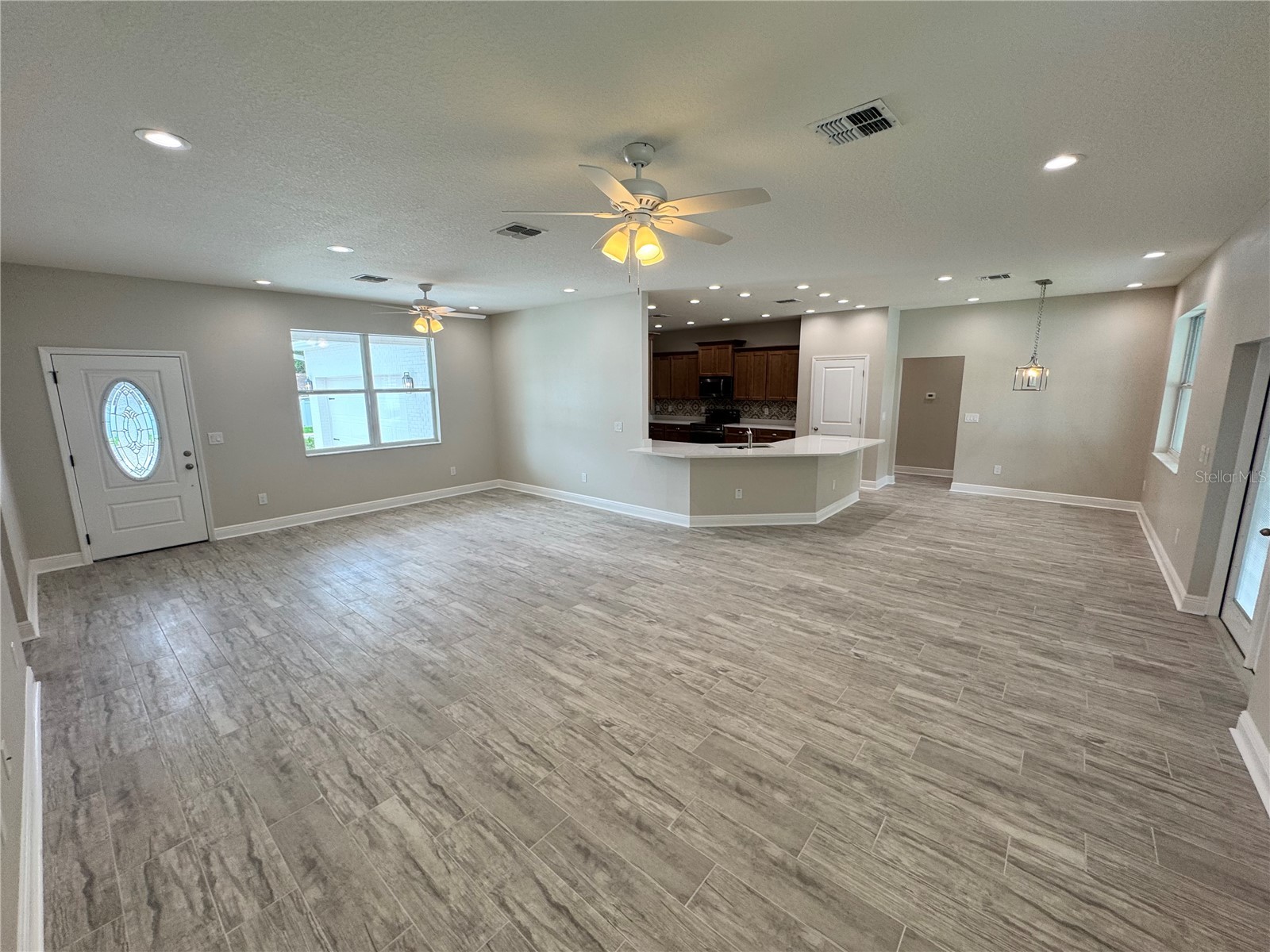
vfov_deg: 85.7
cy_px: 476
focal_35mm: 14
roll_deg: +0.6
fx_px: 514
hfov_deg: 102.1
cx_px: 635
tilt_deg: -10.9
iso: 80
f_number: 2.2
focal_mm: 2.22
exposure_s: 1/120
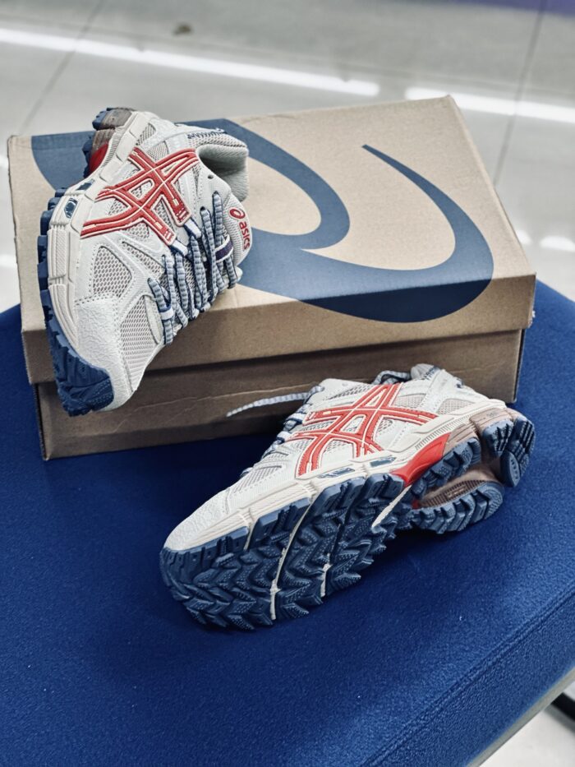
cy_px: 384
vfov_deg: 25.3
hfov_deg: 19.1
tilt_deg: -40.7
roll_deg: -1.6
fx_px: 1705
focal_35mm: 77
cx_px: 288
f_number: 2.8
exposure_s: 1/100
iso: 200
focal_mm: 9
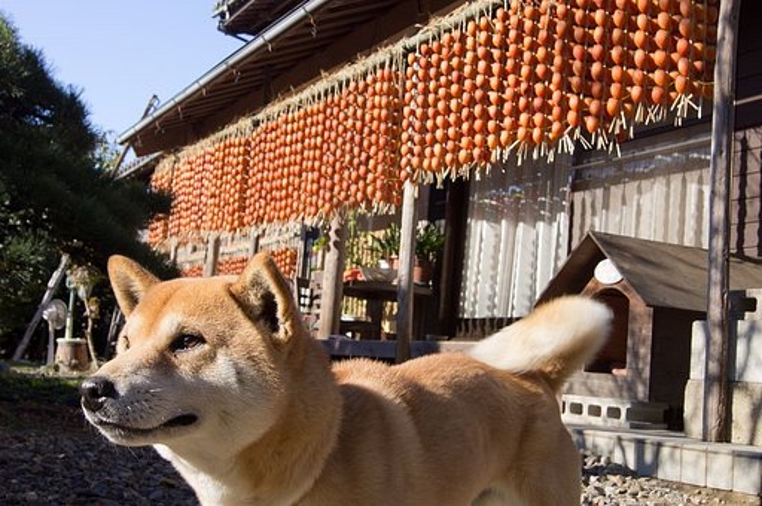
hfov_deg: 57.3
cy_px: 253
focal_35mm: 33
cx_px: 381
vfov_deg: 39.9
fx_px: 698
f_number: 9
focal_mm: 22
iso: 100
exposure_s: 1/60
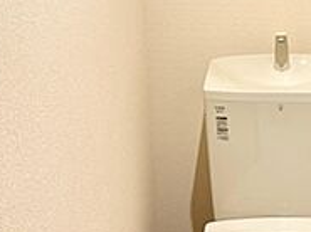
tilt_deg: -18.1
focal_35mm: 78
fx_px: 699
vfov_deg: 18.7
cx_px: 291
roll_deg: -0.3
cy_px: 67
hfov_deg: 24.2
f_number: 1.78
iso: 200
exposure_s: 1/50
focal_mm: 6.86
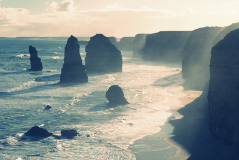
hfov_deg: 25.4
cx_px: 119
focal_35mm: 80
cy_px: 89
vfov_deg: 17.1
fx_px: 531
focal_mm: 26
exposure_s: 1/500
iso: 320
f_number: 16
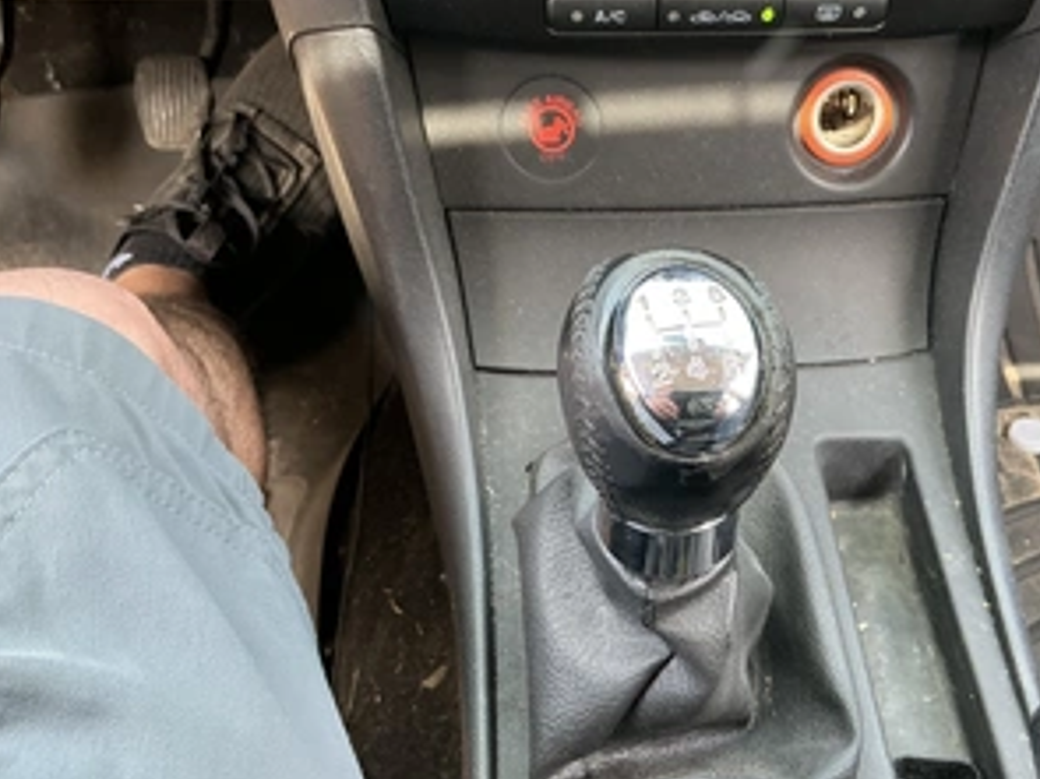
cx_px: 659
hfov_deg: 48.5
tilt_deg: -45.8
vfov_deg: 37.7
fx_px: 1141
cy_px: 412
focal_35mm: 38
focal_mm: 3
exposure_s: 1/68
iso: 64
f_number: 1.8
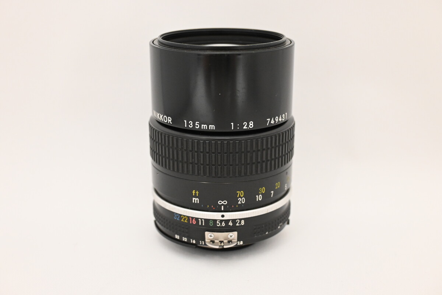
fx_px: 562
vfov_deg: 29.4
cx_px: 221
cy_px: 148
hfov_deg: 43.0
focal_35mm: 46
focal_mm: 30.5
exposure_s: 1/125
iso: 2200
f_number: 4.8
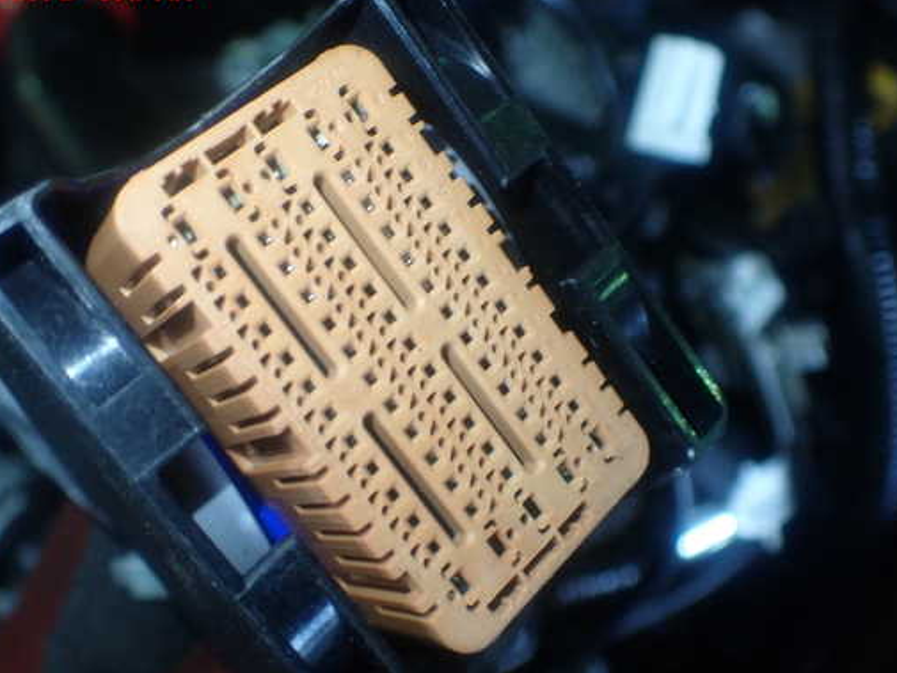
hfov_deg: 48.9
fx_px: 985
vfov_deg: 37.7
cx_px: 403
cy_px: 366
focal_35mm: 38
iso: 200
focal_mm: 5.79
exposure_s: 1/50
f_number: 2.4
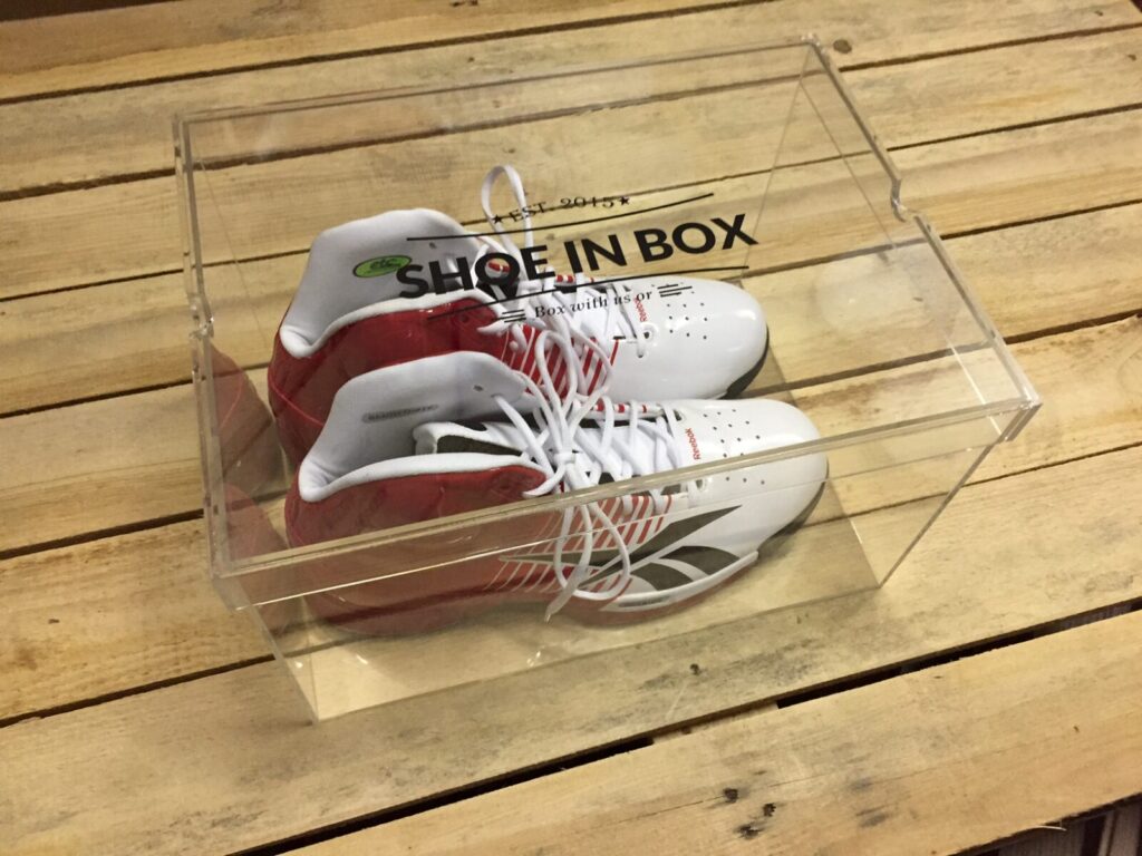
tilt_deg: -59.0
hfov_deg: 61.7
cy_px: 428
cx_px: 571
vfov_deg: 48.2
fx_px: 957
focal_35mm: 29
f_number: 2.2
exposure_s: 1/17
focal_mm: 4.15
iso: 250
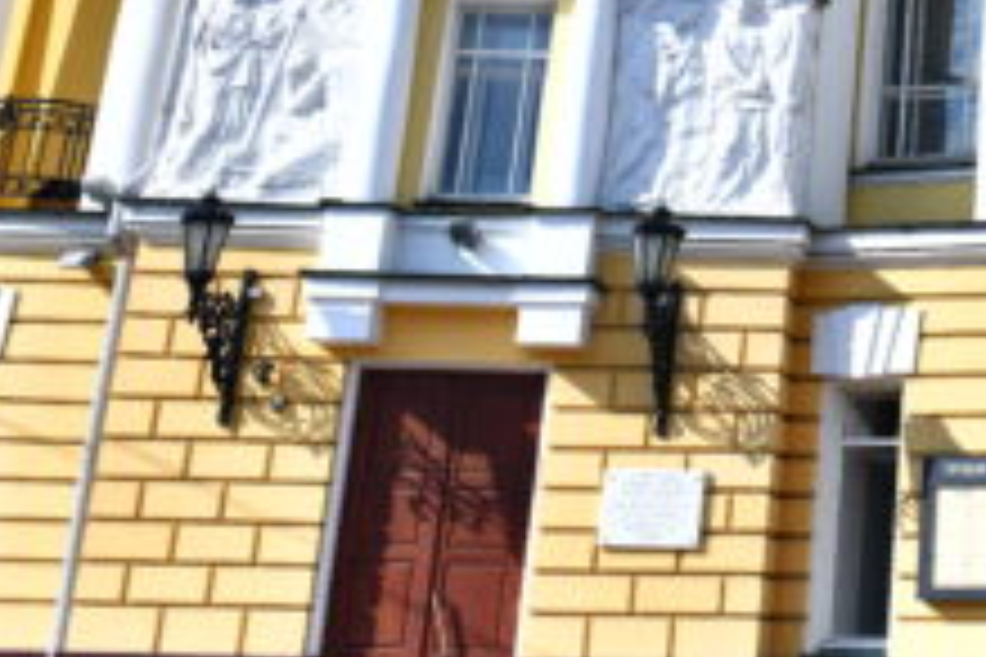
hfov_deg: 25.3
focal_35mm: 70
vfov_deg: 18.4
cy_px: -142
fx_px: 1917
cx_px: 1243
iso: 200
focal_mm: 24
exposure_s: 1/2000
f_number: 4
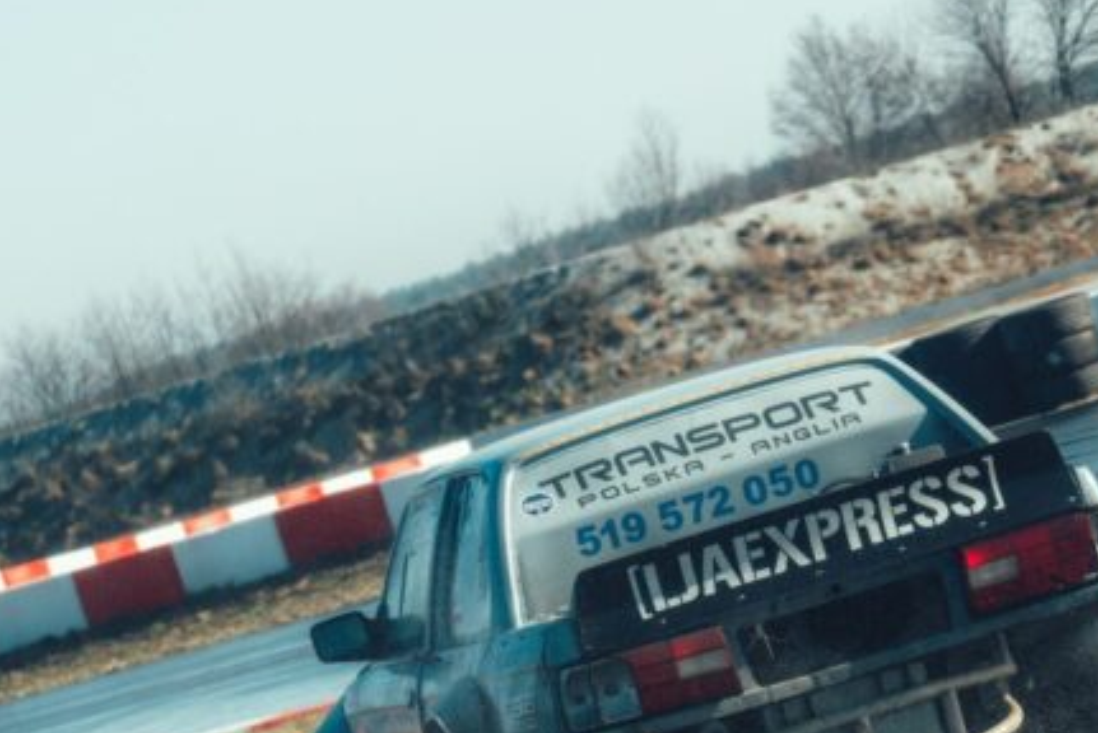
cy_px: 501
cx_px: 479
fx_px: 7172
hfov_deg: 8.8
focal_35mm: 235
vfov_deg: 5.9
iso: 200
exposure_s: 1/1250
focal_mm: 88
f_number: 5.6
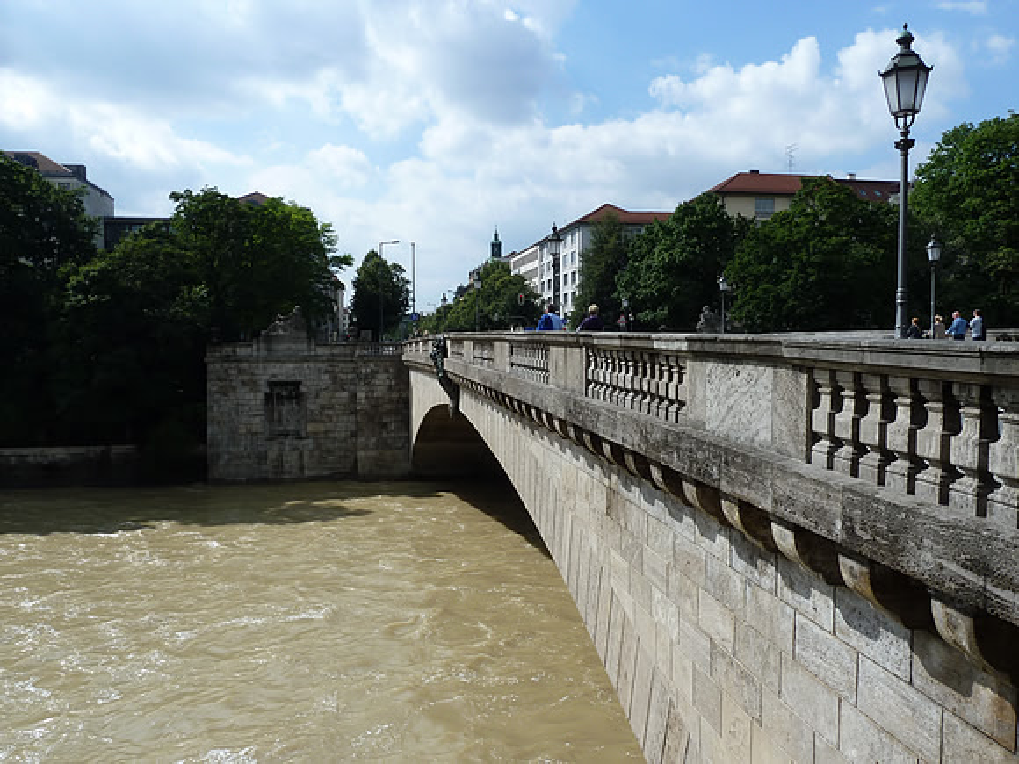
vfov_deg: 51.4
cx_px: 510
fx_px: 795
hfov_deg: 65.3
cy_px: 382
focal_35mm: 27
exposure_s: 1/400
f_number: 5
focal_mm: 4.4
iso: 80
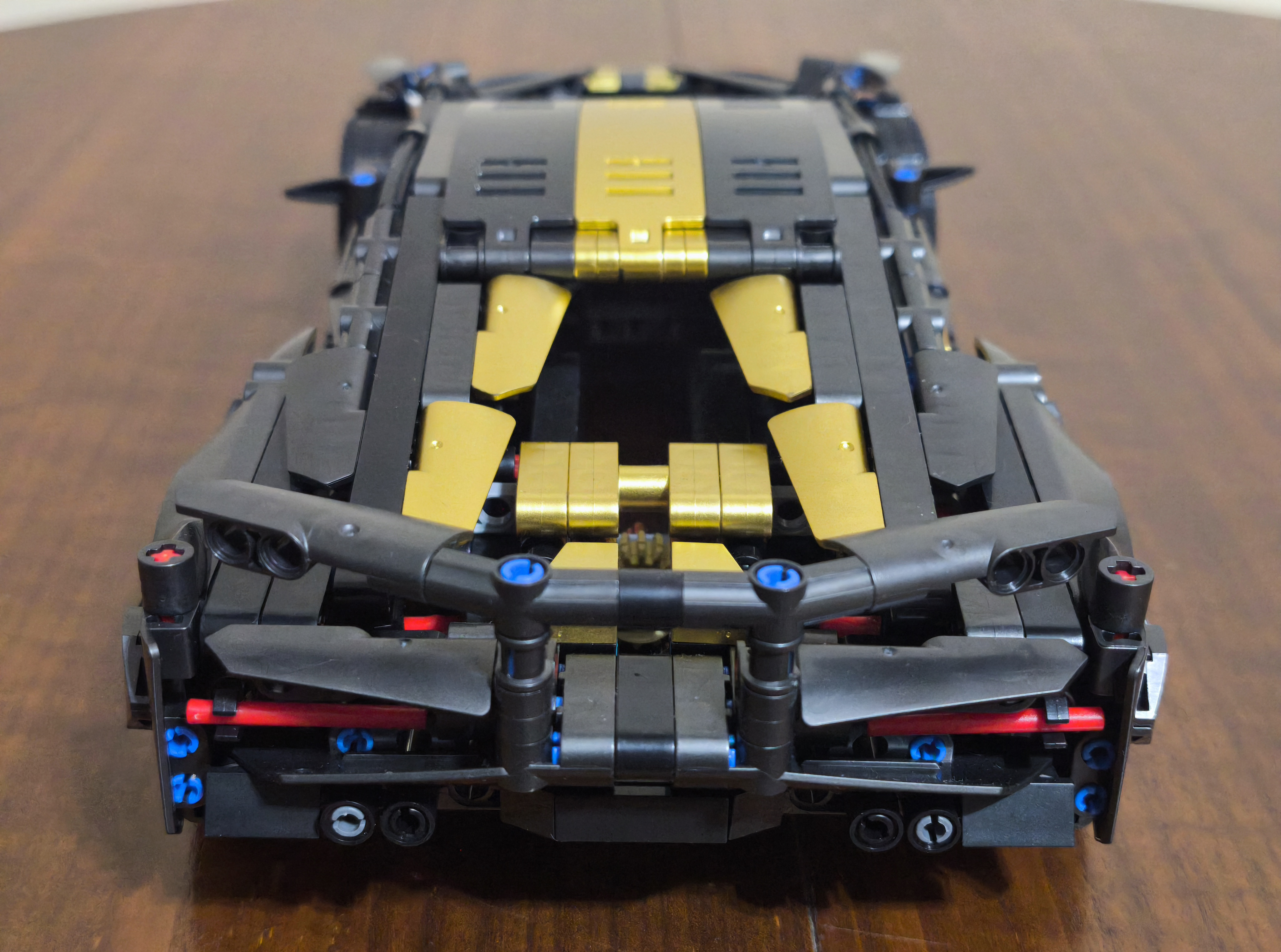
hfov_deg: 41.3
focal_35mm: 46
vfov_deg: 31.4
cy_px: 476
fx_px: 1697
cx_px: 640
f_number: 1.6
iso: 1250
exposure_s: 1/25
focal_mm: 6.57
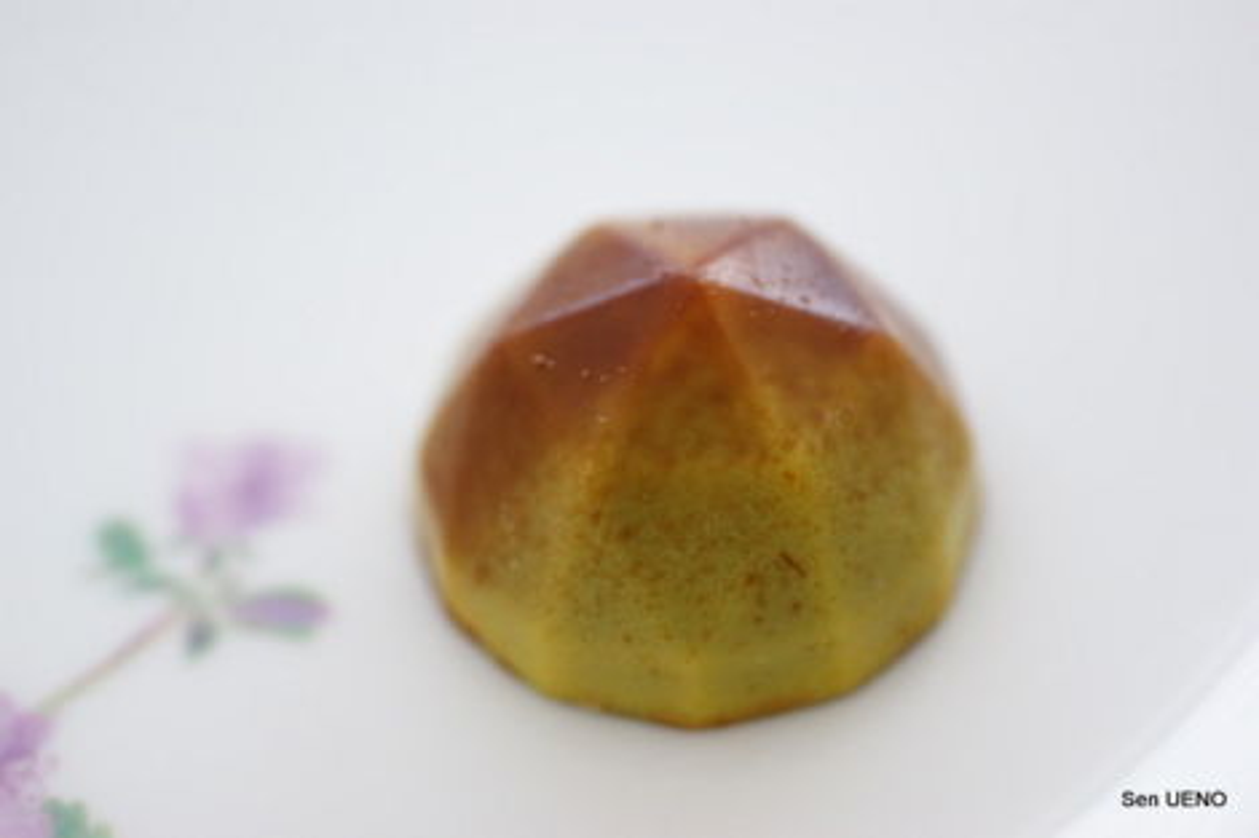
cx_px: 630
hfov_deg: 27.0
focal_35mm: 75
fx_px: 2622
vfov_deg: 18.2
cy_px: 419
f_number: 2.8
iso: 400
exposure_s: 1/40
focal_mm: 50
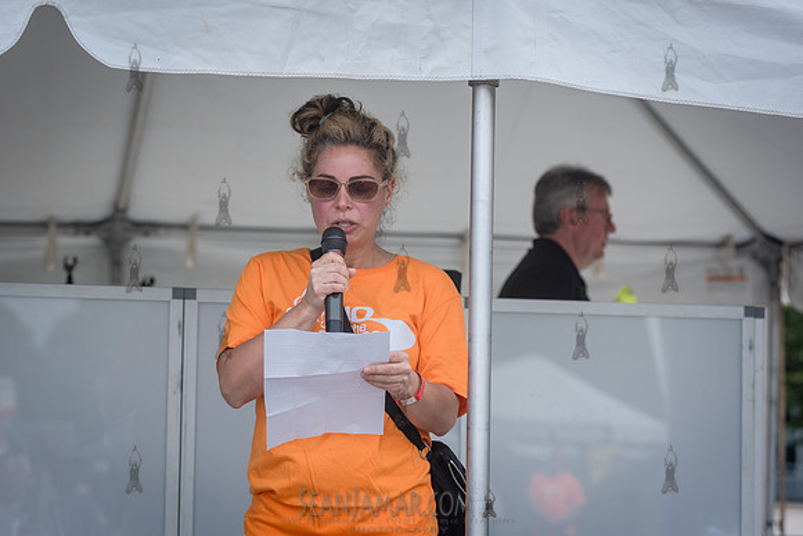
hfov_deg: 20.4
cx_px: 402
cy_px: 268
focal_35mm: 100
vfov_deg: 13.7
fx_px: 2231
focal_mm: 100
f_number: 4.5
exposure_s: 1/1000
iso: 250
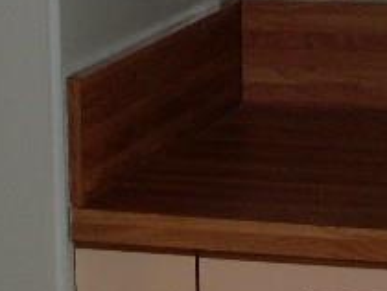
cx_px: 372
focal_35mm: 185
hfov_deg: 10.6
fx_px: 2071
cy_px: 6
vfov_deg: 8.0
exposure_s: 1/45
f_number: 2.8
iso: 100
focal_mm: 6.3
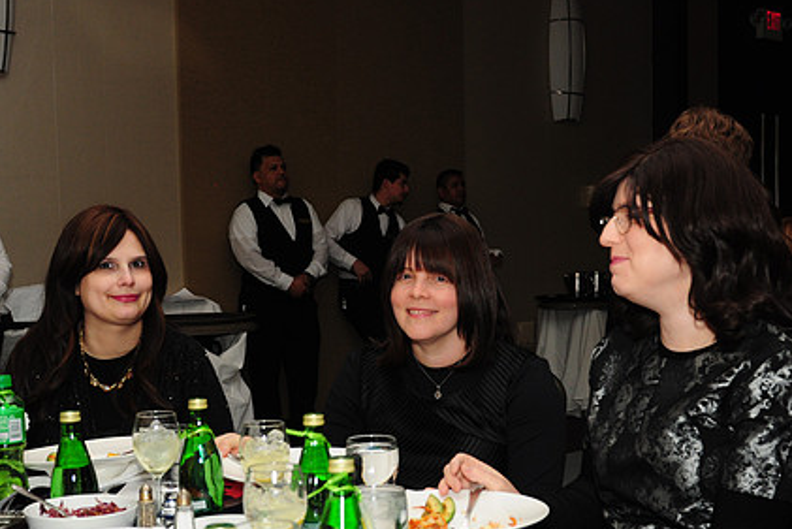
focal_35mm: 56
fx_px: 1225
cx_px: 470
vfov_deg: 24.2
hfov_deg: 35.7
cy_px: 353
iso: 500
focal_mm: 27
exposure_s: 1/60
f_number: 5
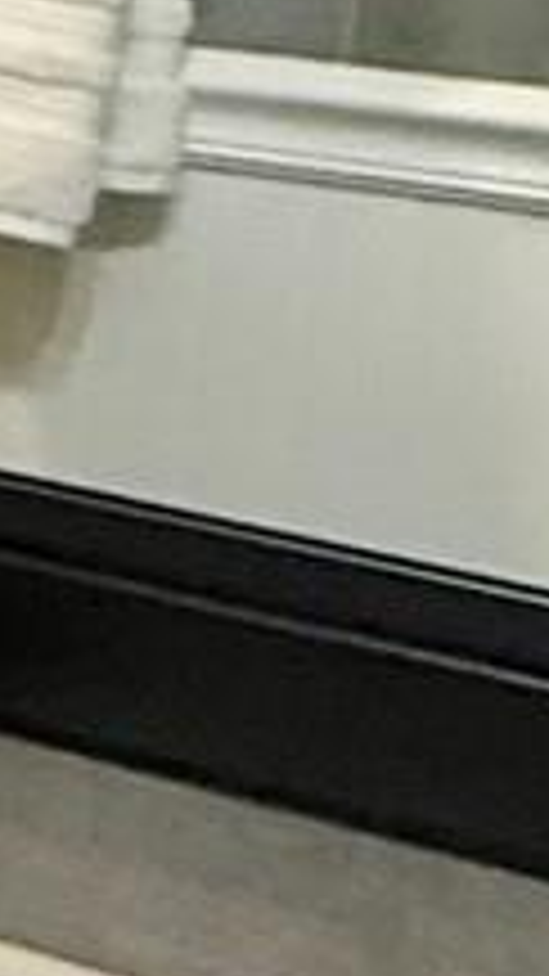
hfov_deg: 5.4
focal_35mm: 144
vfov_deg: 14.7
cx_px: -2529
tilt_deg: -9.3
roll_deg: -0.6
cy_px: 0
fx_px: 3728
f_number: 2.2
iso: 250
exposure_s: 1/60
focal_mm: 2.22
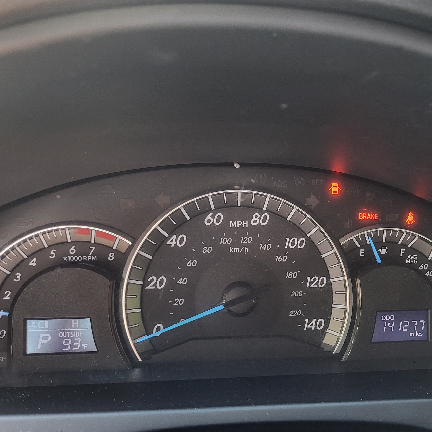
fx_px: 551
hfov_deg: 41.0
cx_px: 345
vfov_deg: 42.6
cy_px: 259
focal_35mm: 39
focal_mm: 5.4
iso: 125
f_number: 1.8
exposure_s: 1/120
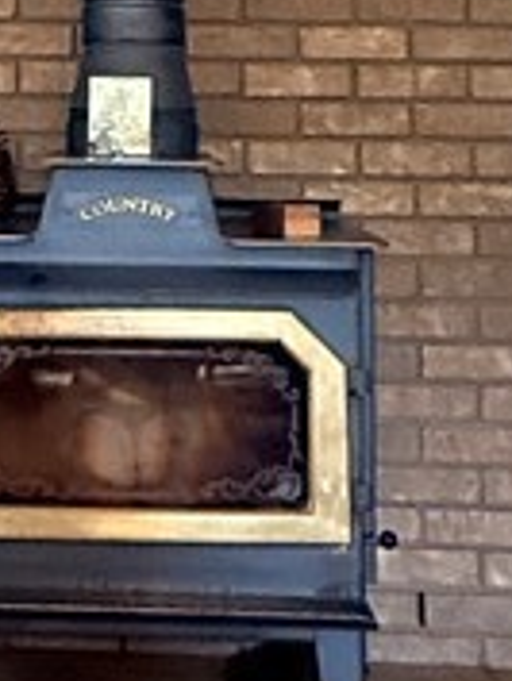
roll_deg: -1.3
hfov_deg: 18.0
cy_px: -123
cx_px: 77
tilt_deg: +10.9
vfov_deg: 22.3
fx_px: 1595
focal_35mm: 81
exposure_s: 1/60
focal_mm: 2.22
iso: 1000
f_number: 2.2
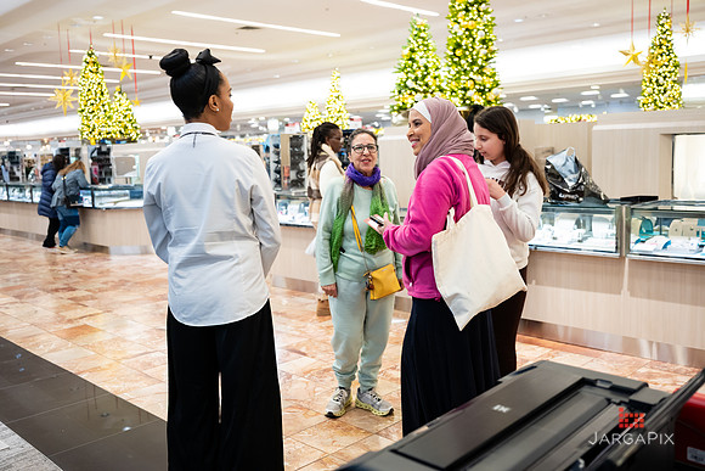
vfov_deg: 40.1
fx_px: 644
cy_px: 222
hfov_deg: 57.3
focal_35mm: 33
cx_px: 372
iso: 1000
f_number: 2.8
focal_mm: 31
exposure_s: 1/125
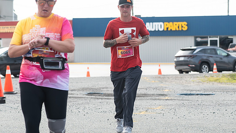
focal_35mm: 159
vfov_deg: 7.6
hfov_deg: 13.5
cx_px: 118
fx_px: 995
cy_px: 34
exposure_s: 1/1000
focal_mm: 80
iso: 250
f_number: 4.5
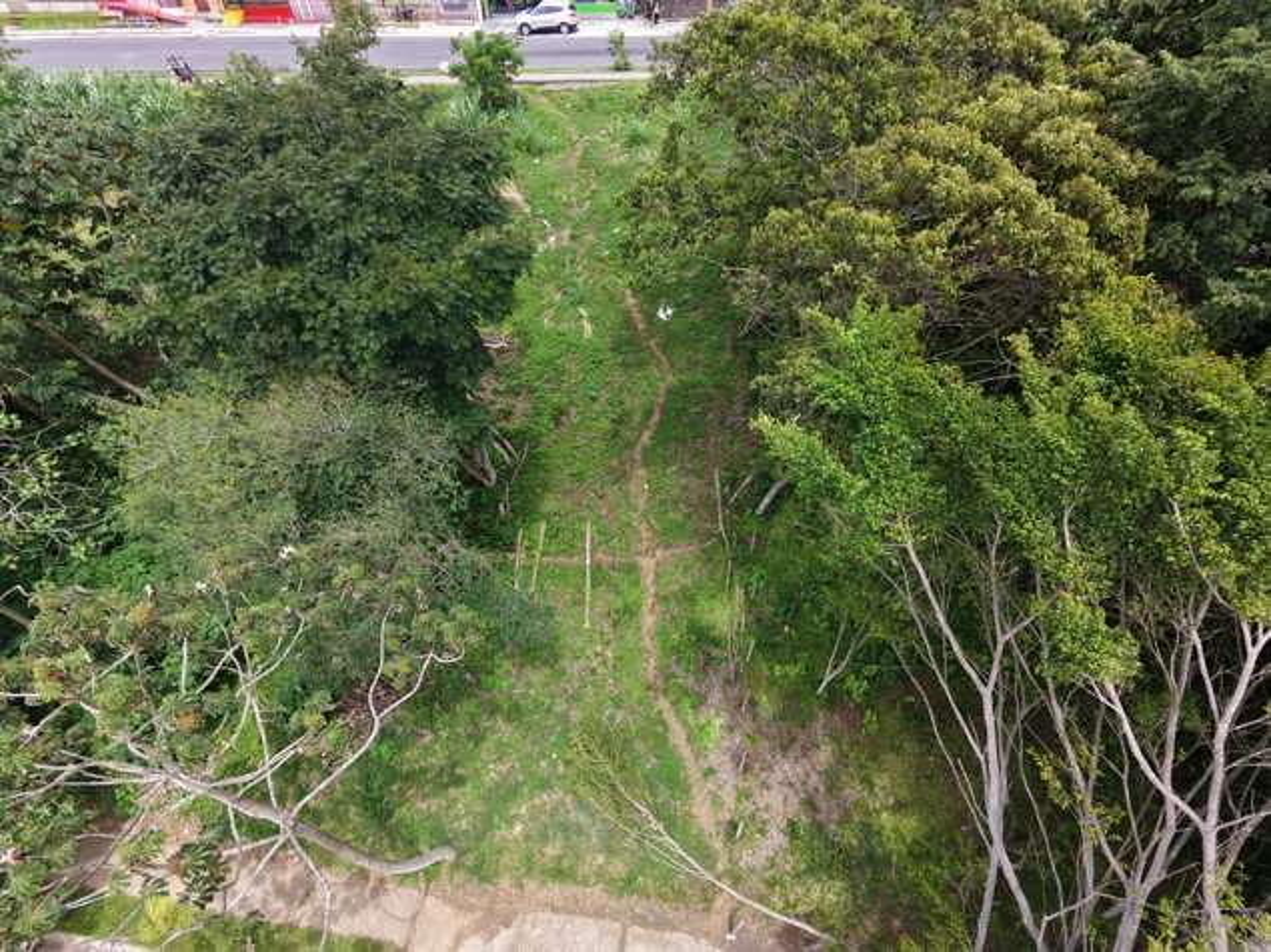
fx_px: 587
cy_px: 476
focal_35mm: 16
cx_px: 636
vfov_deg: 78.1
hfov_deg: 94.5
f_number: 2.2
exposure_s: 1/725
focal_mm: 3.05
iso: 170
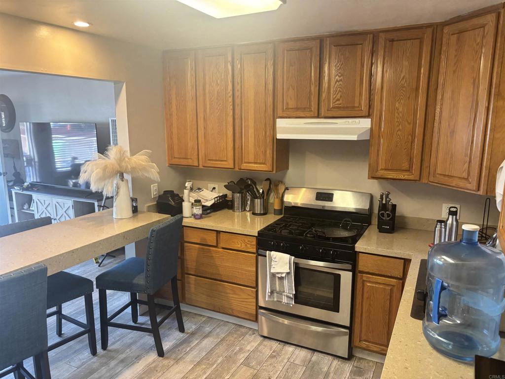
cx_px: 252
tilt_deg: -11.5
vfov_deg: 53.1
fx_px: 379
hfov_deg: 67.3
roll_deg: -0.1
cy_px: 190
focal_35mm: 26
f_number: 1.6
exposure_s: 1/60
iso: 320
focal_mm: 5.96
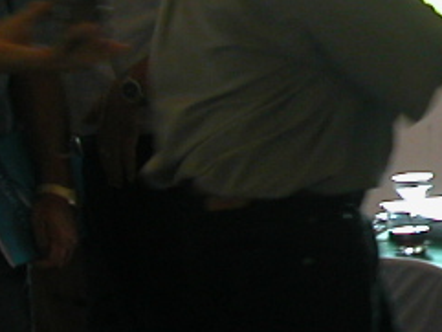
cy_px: 101
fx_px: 2964
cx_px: 598
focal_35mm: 232
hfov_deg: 8.4
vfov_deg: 6.4
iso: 100
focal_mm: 8.9
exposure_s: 1/31
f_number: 2.8
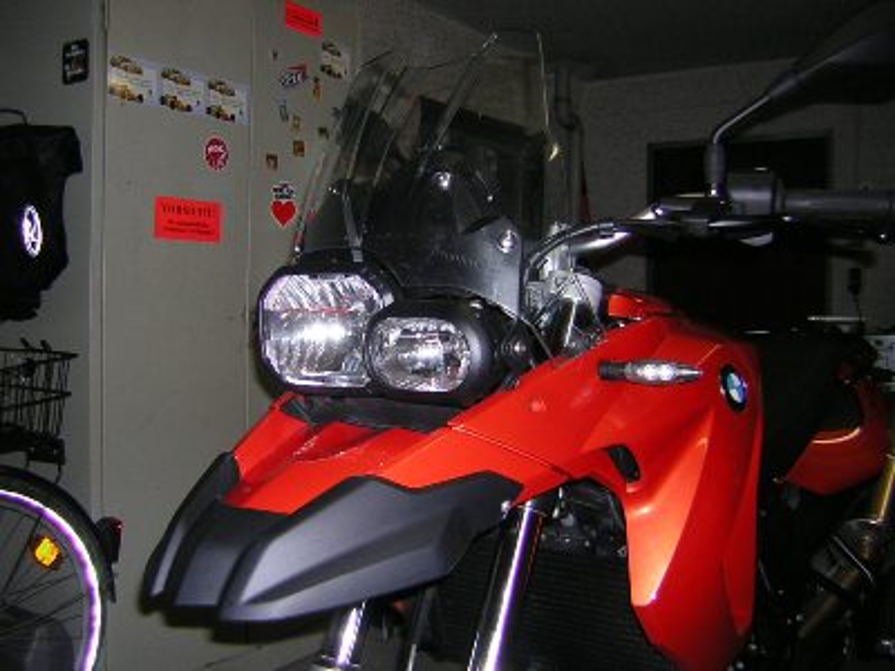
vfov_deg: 39.7
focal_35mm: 36
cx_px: 448
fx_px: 931
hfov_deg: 51.4
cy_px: 336
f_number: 2.6
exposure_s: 1/60.1
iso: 50
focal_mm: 4.7
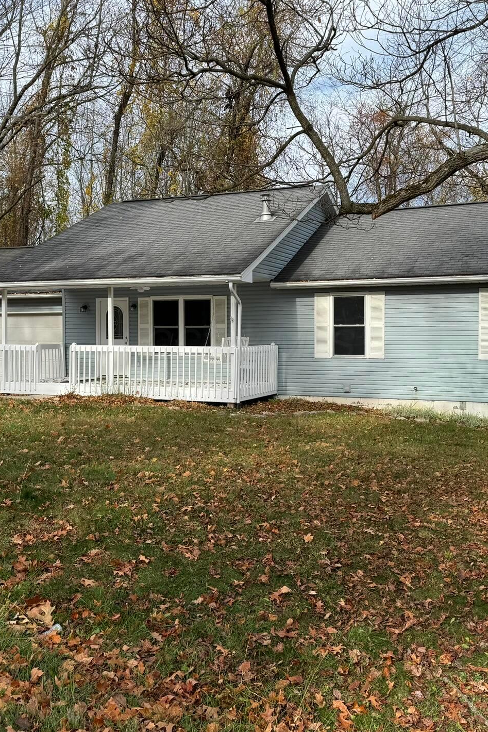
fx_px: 732
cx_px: 250
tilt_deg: -1.6
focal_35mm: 36
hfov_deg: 36.9
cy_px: 344
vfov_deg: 53.1
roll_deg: -0.4
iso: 80
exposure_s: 1/1923
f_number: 1.78
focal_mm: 6.76
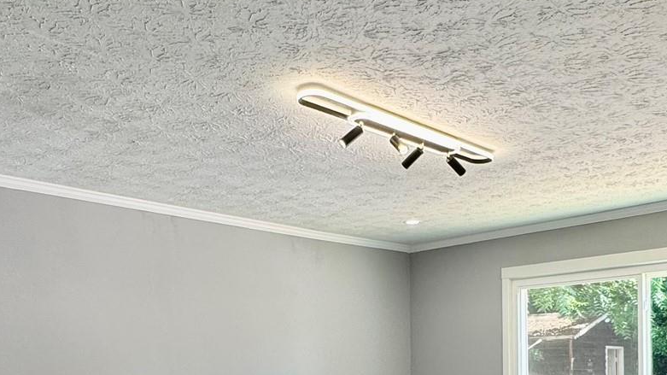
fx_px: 707
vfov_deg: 27.9
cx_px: 366
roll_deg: +0.5
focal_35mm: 40
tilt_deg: -1.0
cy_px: 377
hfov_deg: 50.4
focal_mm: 2.22
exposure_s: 1/120
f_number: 2.2
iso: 64
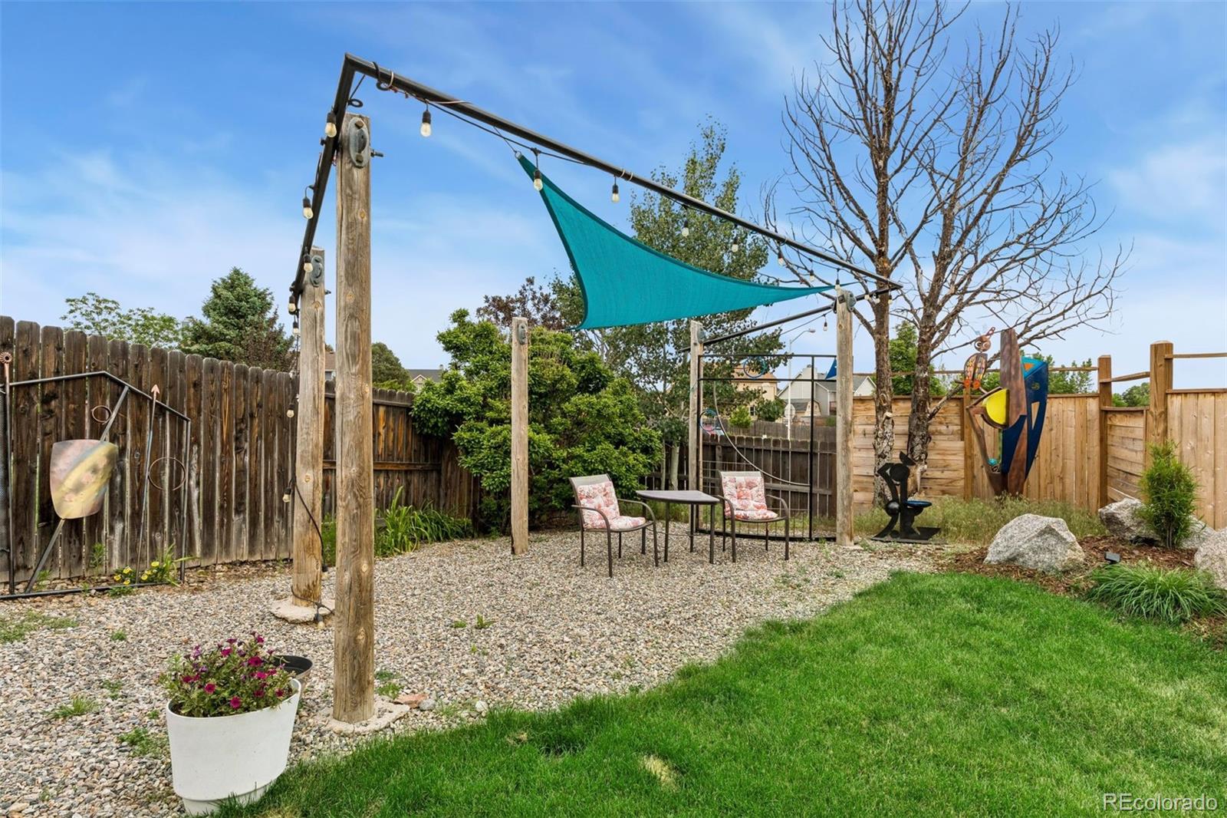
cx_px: 614
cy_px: 409
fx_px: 647
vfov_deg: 64.5
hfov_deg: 86.9
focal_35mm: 19
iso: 400
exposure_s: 1/640
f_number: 8
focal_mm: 19
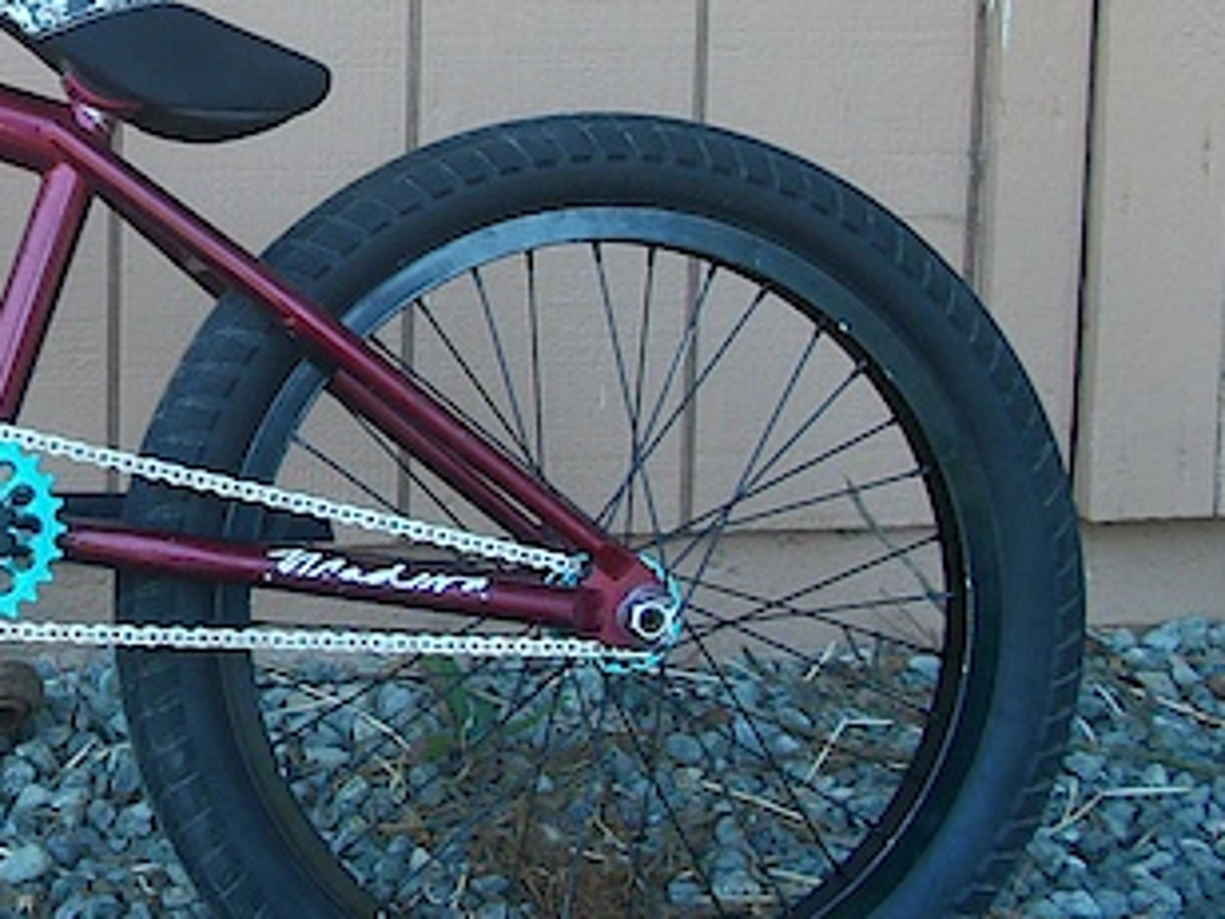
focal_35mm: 83
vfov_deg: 17.6
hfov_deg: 21.7
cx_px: -282
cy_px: 171
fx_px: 2937
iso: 80
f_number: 2.9
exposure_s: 1/60
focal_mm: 5.7
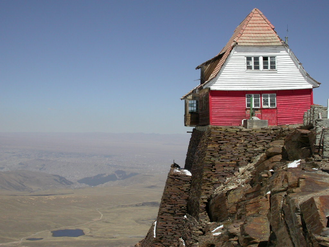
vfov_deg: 25.2
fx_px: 551
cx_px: 164
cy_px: 124
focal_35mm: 58
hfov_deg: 33.2
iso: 100
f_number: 7.8
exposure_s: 1/504
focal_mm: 12
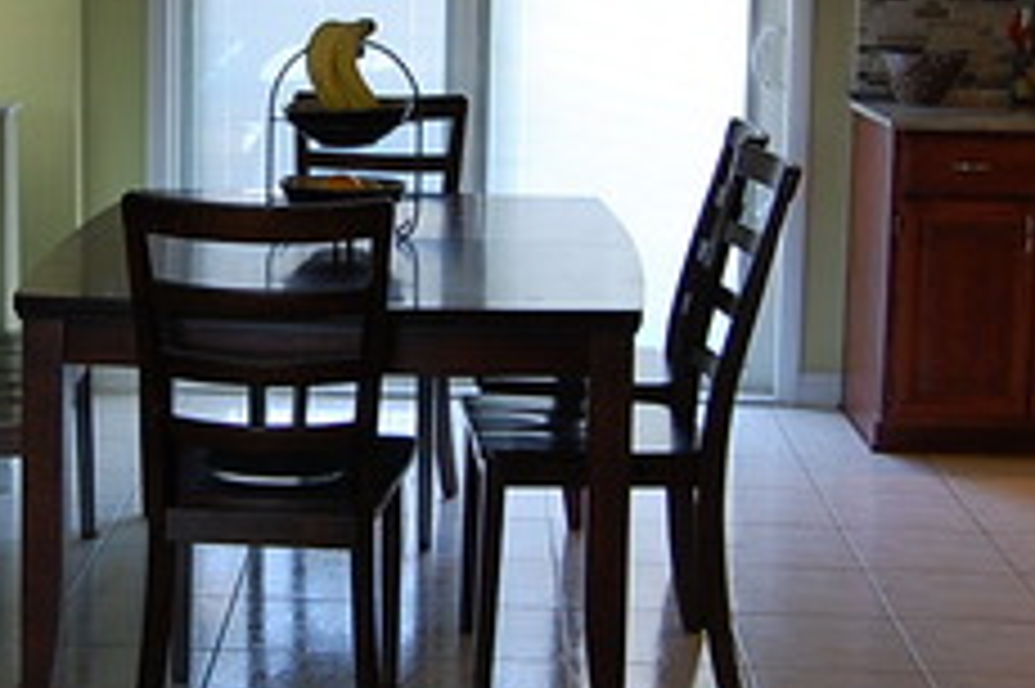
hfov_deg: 26.7
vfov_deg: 18.0
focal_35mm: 75
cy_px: 166
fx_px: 2155
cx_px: 256
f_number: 4
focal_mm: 18
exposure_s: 1/60
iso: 400
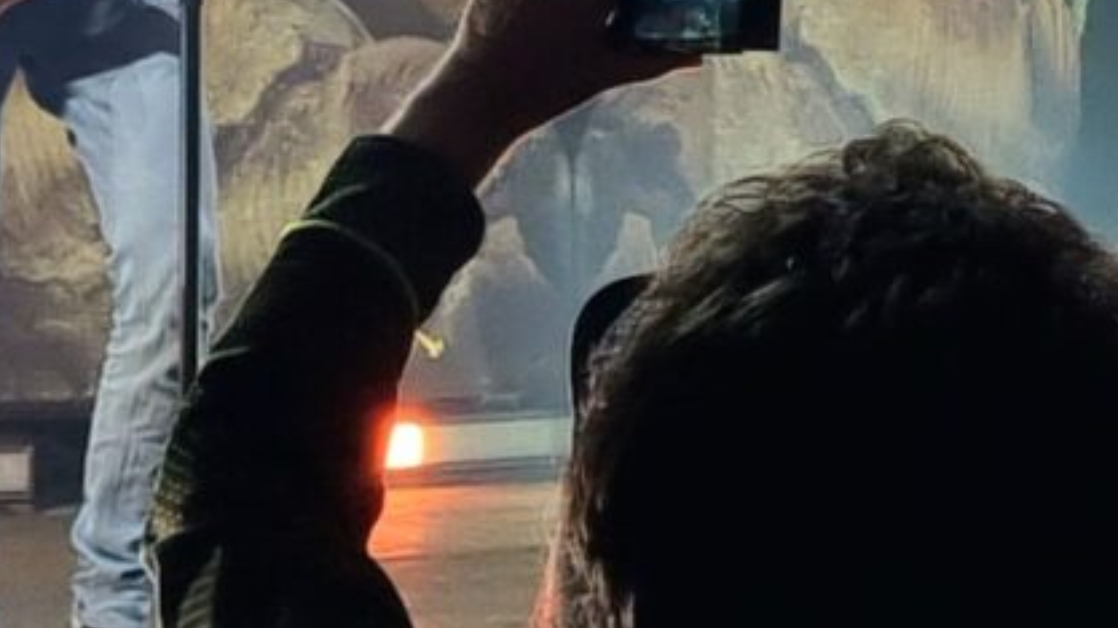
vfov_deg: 6.4
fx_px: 5155
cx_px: 1000
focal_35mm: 174
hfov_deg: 12.3
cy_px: -1283
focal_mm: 5.4
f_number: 1.8
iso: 50
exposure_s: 1/263
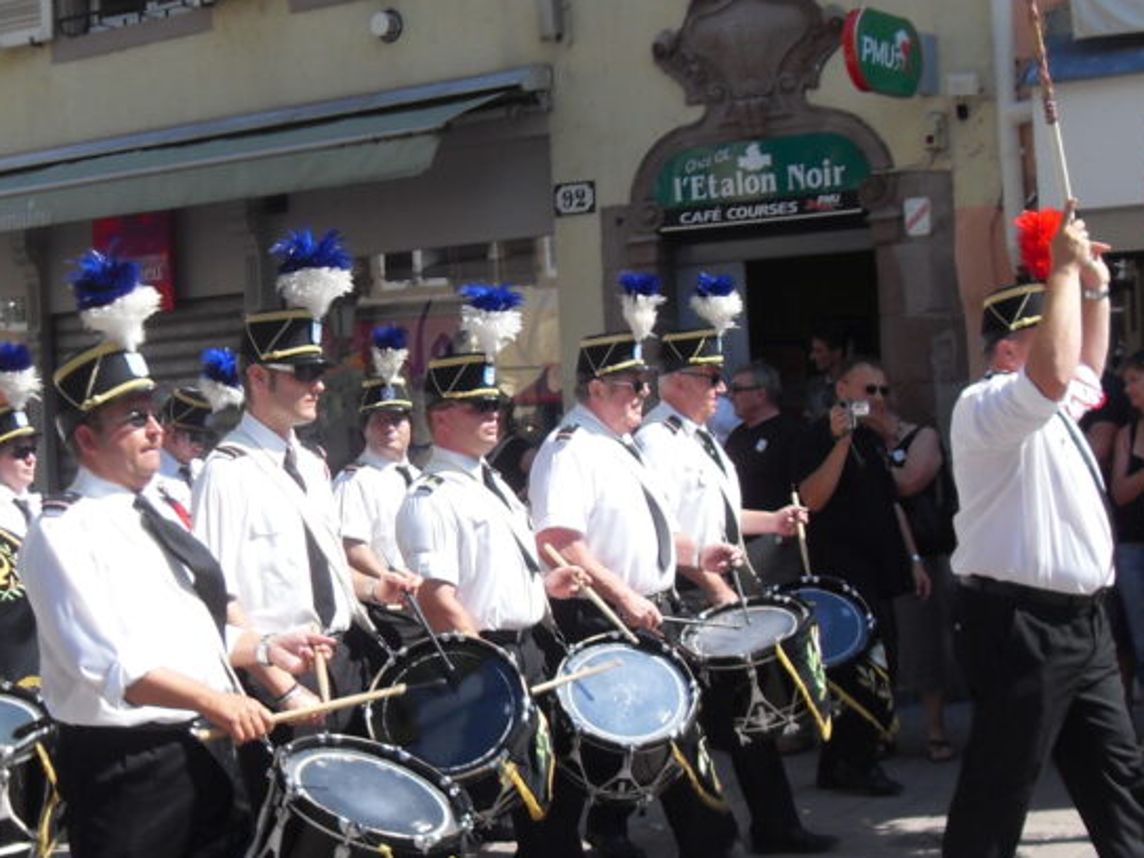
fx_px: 2115
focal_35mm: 64
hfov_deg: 30.2
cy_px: 532
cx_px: 698
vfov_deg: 22.9
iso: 80
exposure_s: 1/125
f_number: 7
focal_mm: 6.3
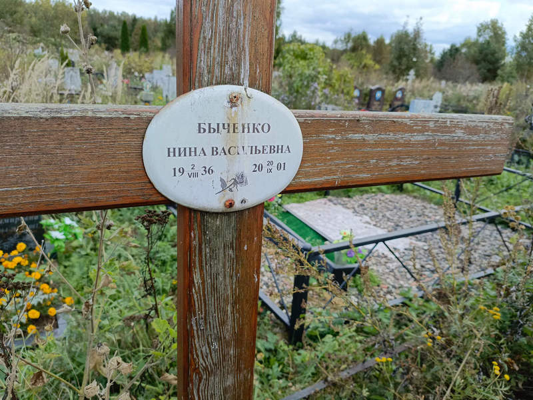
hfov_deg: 69.4
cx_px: 266
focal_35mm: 25
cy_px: 200
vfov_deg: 54.9
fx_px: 385
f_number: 1.69
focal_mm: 4.76
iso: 110
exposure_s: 1/292
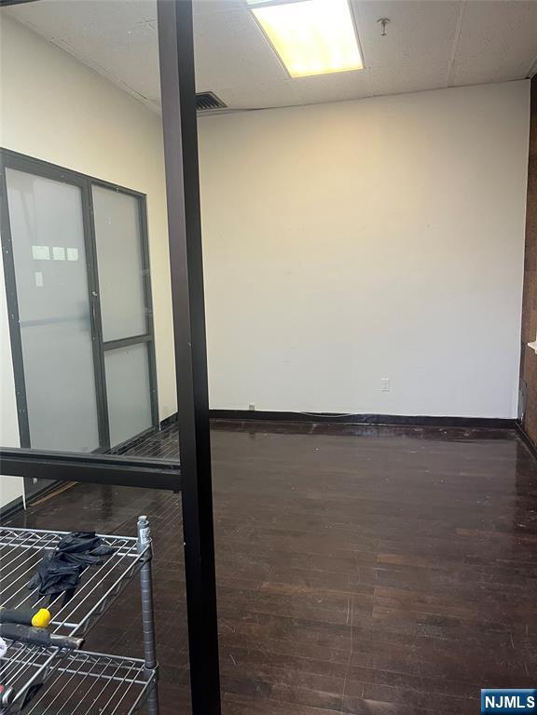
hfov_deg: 53.1
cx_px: 268
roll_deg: +1.1
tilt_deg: -8.6
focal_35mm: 26
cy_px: 358
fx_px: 538
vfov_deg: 67.3
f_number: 1.6
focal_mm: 5.1
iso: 160
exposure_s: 1/60
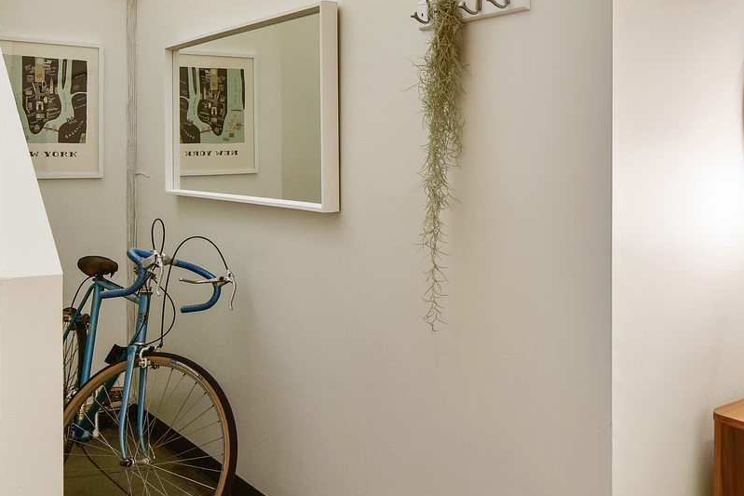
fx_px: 847
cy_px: 161
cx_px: 589
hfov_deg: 45.2
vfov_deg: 32.3
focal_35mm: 41
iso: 400
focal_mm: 16
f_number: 9
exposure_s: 1/8
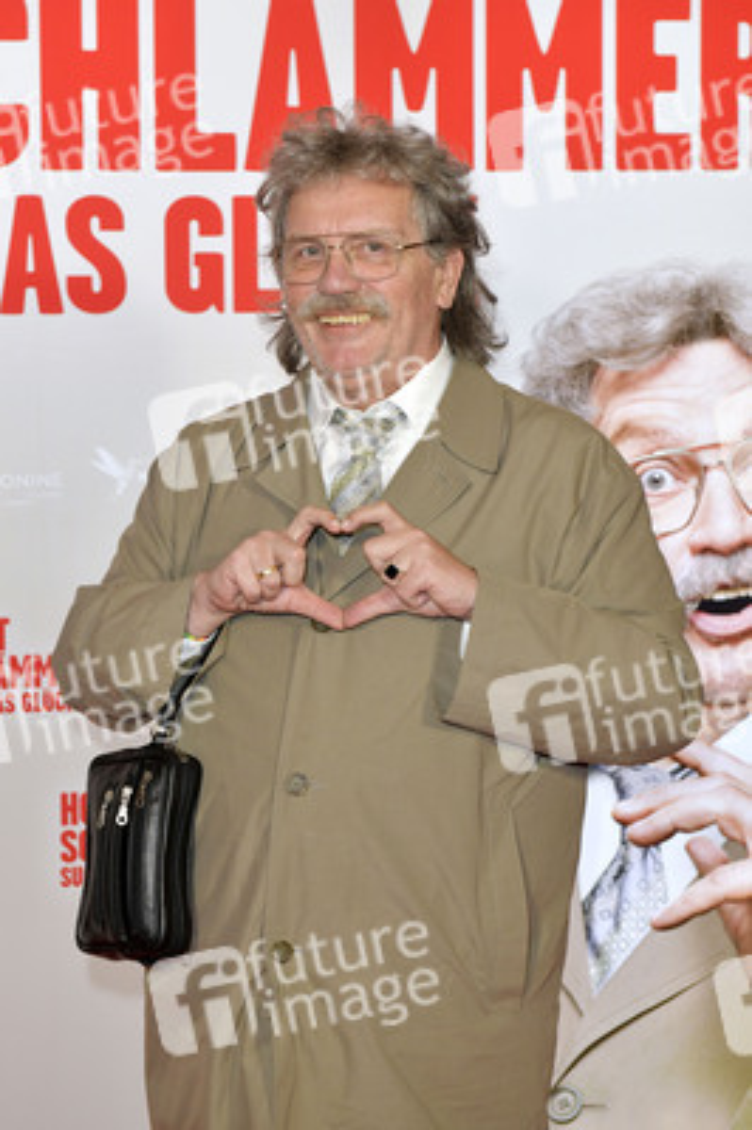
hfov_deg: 19.4
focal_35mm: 70
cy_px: 565
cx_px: 376
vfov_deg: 28.9
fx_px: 2197
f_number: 6.3
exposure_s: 1/200
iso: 1250
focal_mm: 70
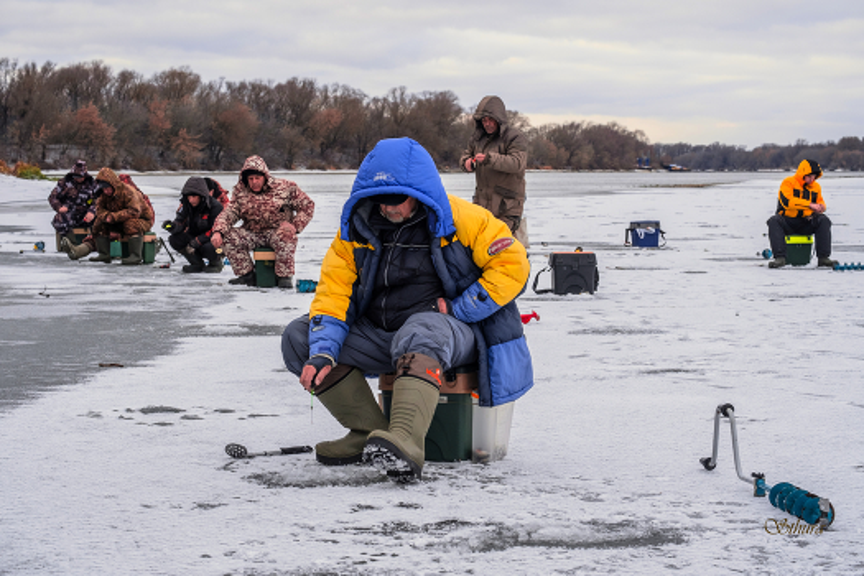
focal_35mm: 96
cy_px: 288
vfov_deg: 14.3
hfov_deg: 21.2
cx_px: 432
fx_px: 2304
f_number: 8
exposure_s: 1/80
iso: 320
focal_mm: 63.8
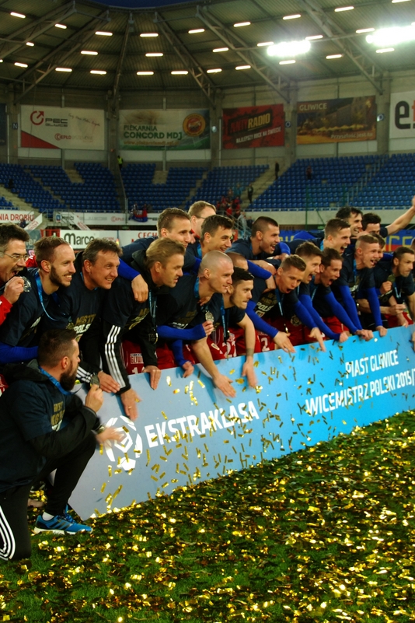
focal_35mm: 54
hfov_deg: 25.0
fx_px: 934
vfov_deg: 36.9
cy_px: 312
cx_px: 159
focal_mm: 24
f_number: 5
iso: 500
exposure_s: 1/60
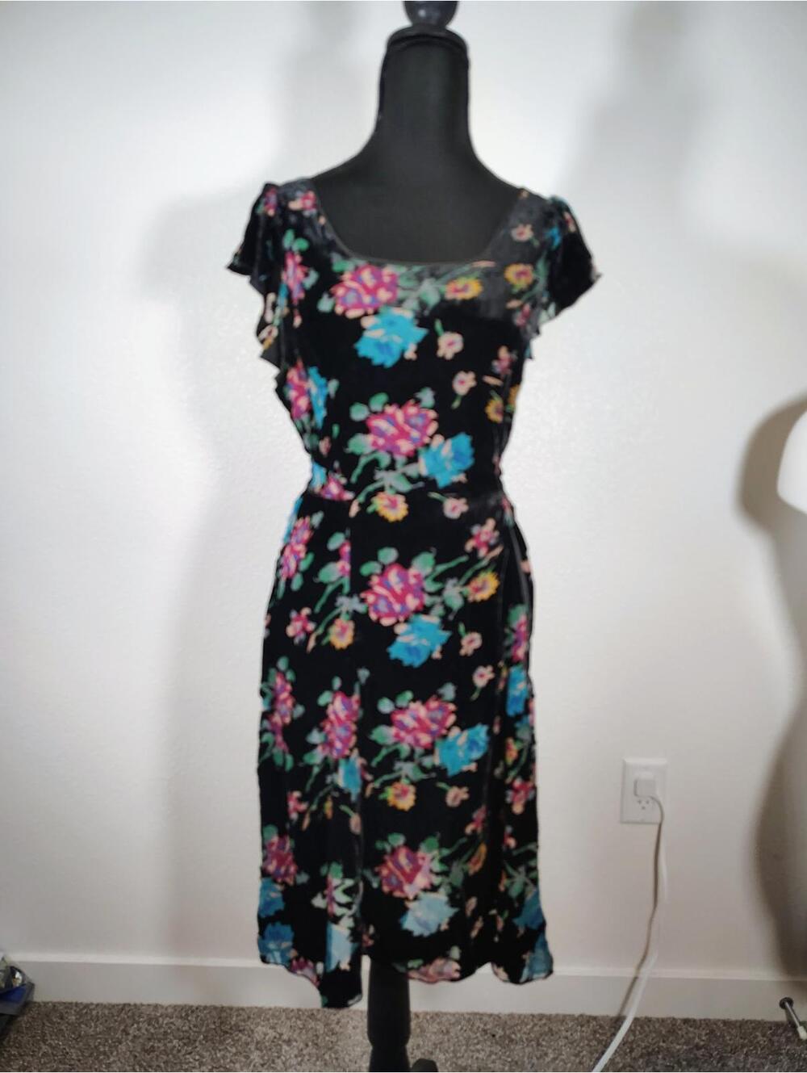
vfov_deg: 71.5
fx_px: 744
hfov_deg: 56.9
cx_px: 404
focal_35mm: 24
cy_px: 536
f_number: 1.8
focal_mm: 5.56
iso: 894
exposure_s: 1/60
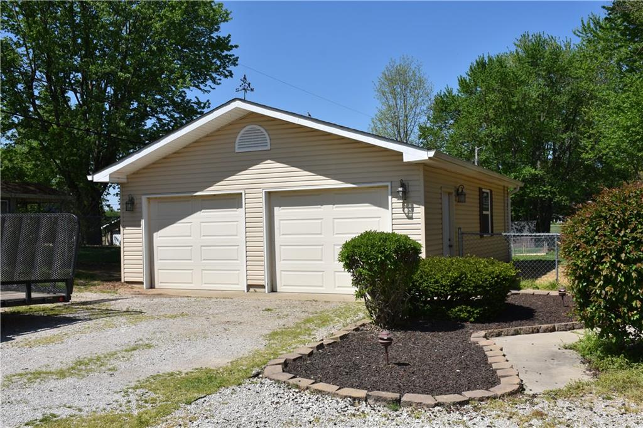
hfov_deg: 53.1
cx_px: 322
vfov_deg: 36.8
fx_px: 643
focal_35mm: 36
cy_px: 214
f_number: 9
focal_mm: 24
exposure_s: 1/250
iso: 100
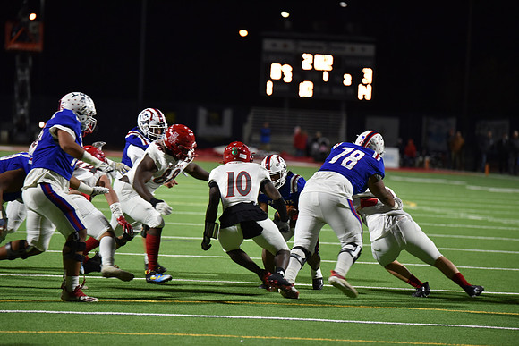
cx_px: 260
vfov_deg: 7.0
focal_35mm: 195
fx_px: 2812
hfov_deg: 10.5
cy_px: 173
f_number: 2.8
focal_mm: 195
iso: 2800
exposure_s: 1/500
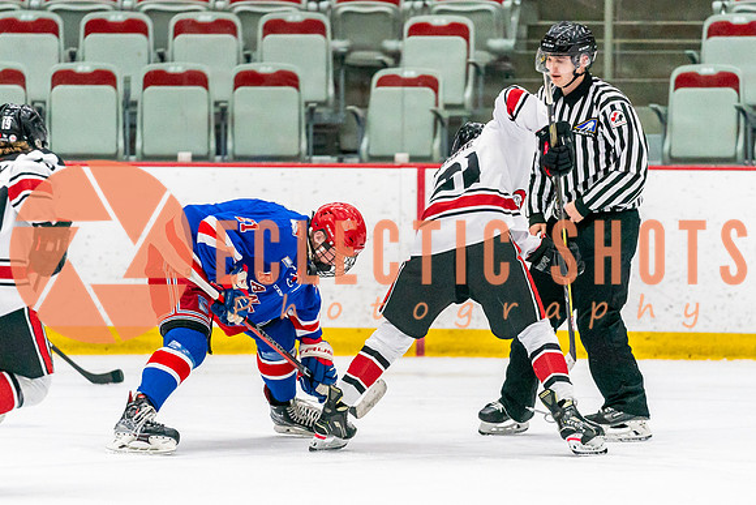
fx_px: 6880
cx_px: 358
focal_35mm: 328
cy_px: 297
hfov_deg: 6.3
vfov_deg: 4.2
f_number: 2.8
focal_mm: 200
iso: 3200
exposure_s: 1/1250
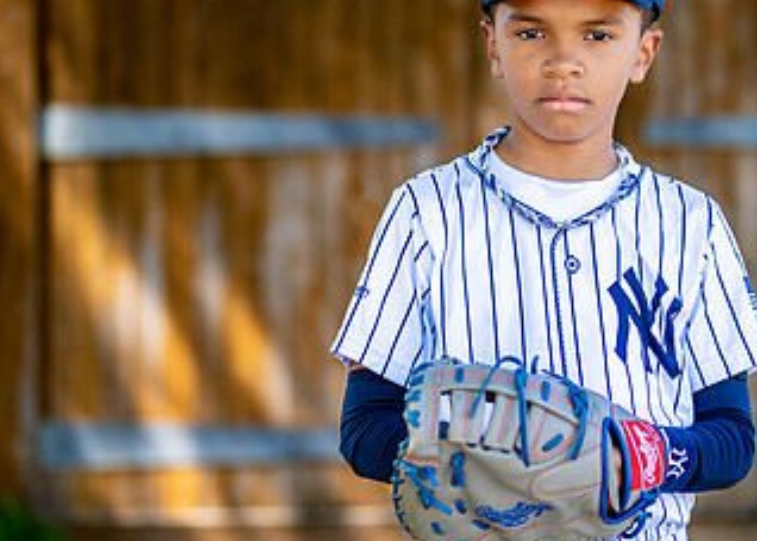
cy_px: 257
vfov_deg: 11.5
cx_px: 521
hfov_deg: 16.0
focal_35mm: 125
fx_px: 2687
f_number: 1.2
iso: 100
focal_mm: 50
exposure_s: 1/1250
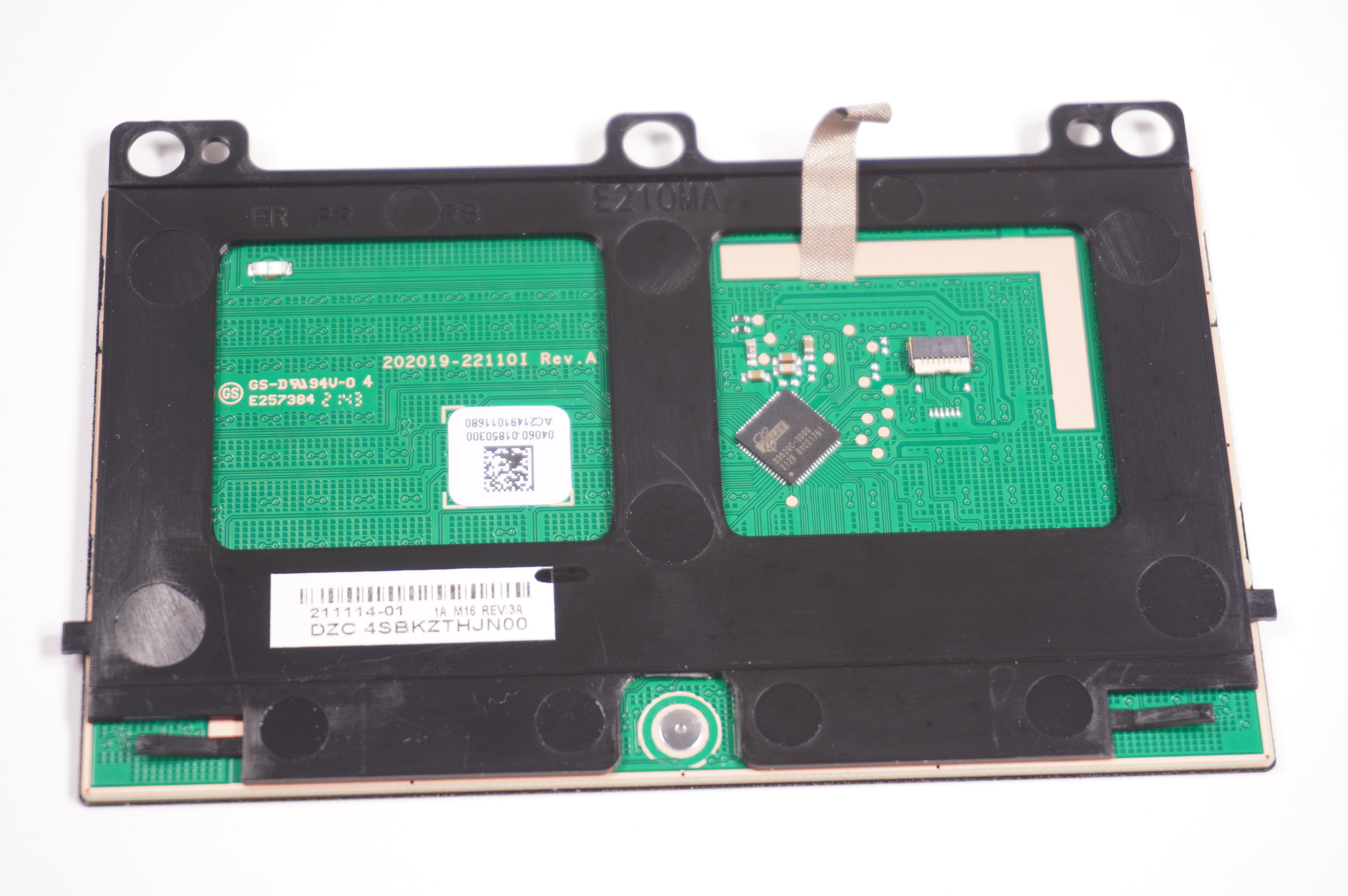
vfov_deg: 18.9
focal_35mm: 72
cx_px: 674
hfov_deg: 28.1
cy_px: 448
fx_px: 2694
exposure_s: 1/100
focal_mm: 48
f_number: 5.6
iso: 400
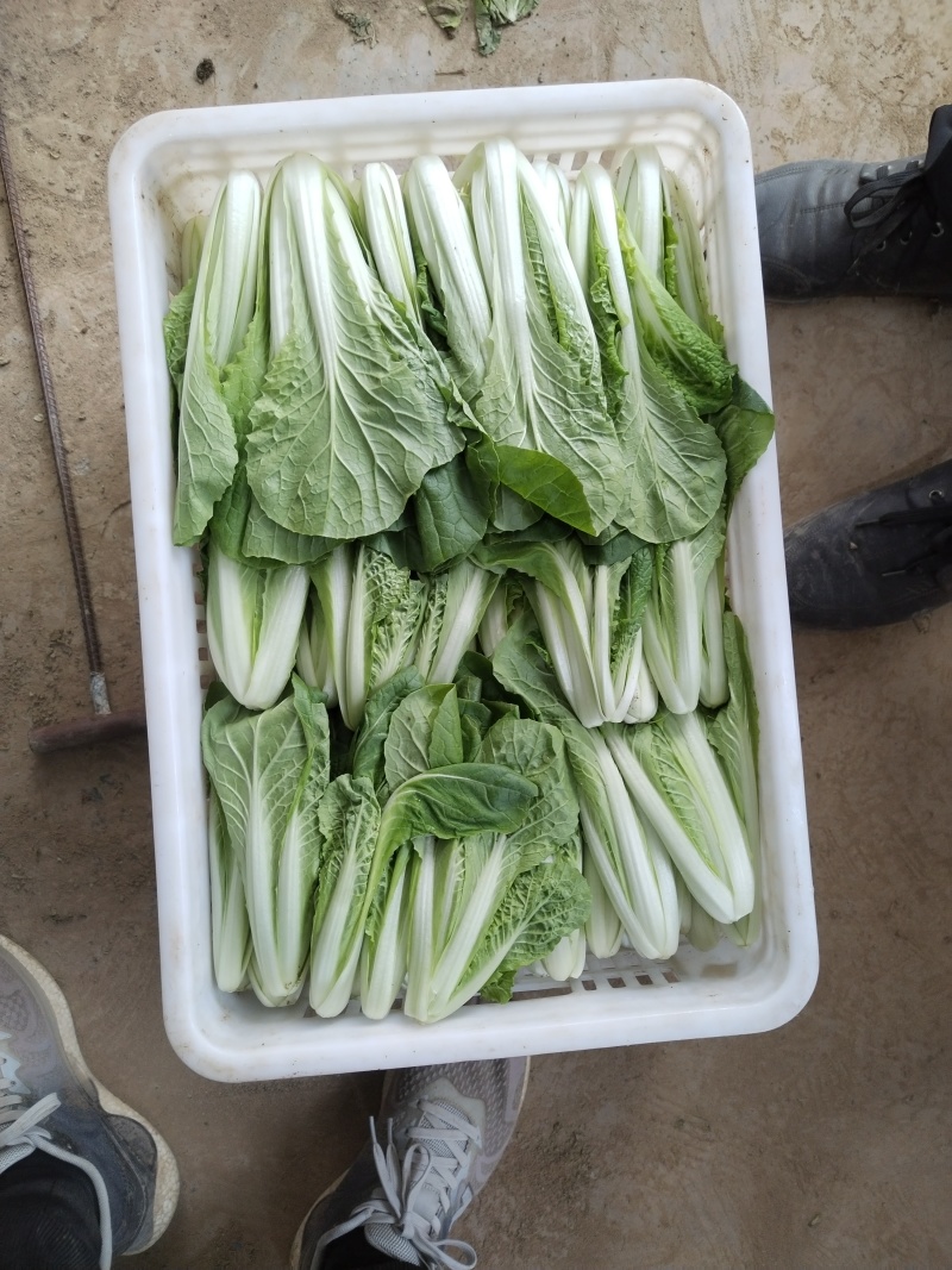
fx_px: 954
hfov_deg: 53.1
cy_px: 635
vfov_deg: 67.3
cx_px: 476
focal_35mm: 26
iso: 352
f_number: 1.8
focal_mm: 4.75
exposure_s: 1/33.3
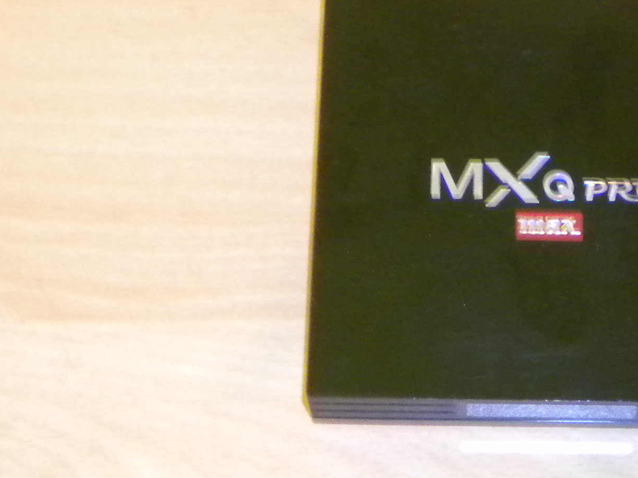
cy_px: 381
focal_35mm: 105
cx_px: 536
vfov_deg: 14.0
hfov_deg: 18.5
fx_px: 1935
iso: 400
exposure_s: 1/8.3
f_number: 3.1
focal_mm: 6.3
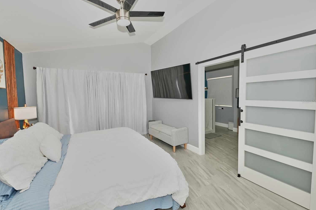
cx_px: 152
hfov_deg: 100.3
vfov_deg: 77.3
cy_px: 101
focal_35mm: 15
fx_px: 132
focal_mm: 14
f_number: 4
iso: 400
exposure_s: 1/200
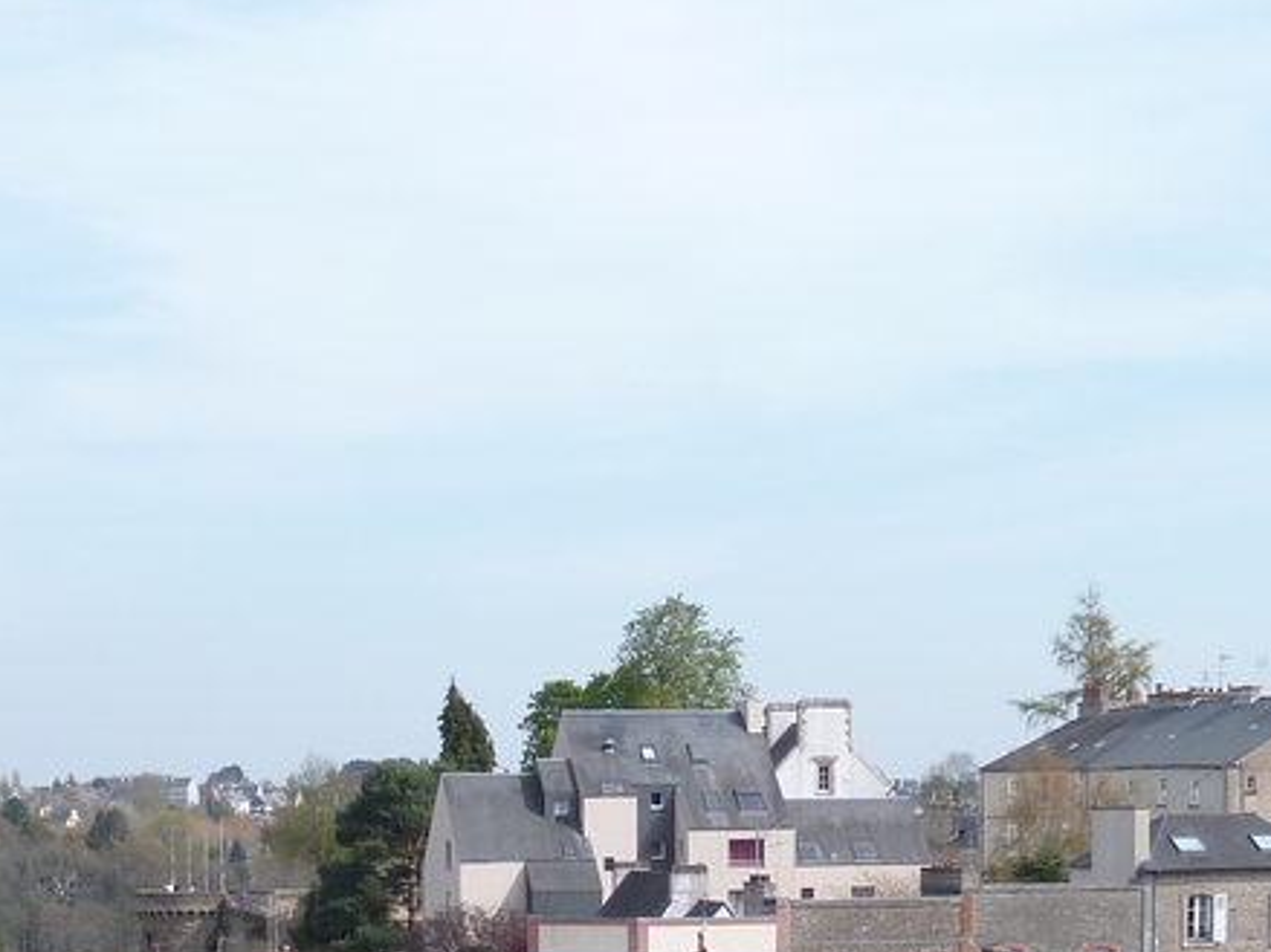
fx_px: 3010
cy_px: 1134
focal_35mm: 82
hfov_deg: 23.7
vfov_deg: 17.2
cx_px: 414
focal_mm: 5
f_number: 4
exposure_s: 1/500
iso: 80
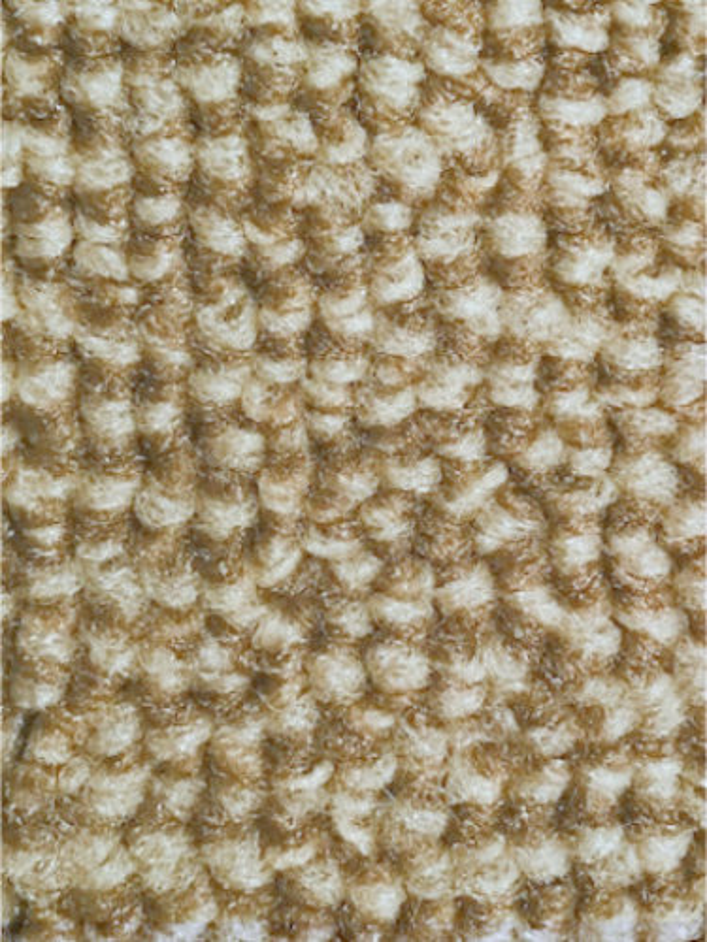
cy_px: 471
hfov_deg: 49.7
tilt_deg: -84.1
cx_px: 354
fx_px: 762
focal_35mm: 28
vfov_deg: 63.4
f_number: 1.8
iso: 40
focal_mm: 3.99
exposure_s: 1/17
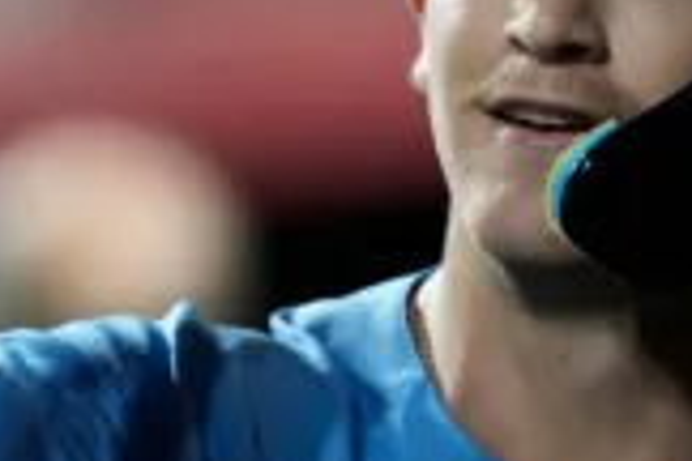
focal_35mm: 1114
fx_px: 21412
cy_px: 73
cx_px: 167
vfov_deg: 1.2
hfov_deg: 1.9
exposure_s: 1/1250
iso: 5000
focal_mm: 400
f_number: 2.8
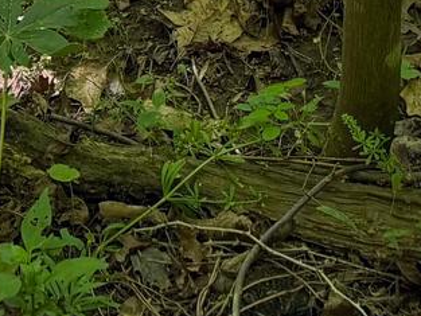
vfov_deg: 7.9
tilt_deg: -13.8
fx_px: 1910
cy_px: -697
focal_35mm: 157
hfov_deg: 12.4
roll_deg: -0.1
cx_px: -20
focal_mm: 6.76
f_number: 1.78
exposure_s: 1/121
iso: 125
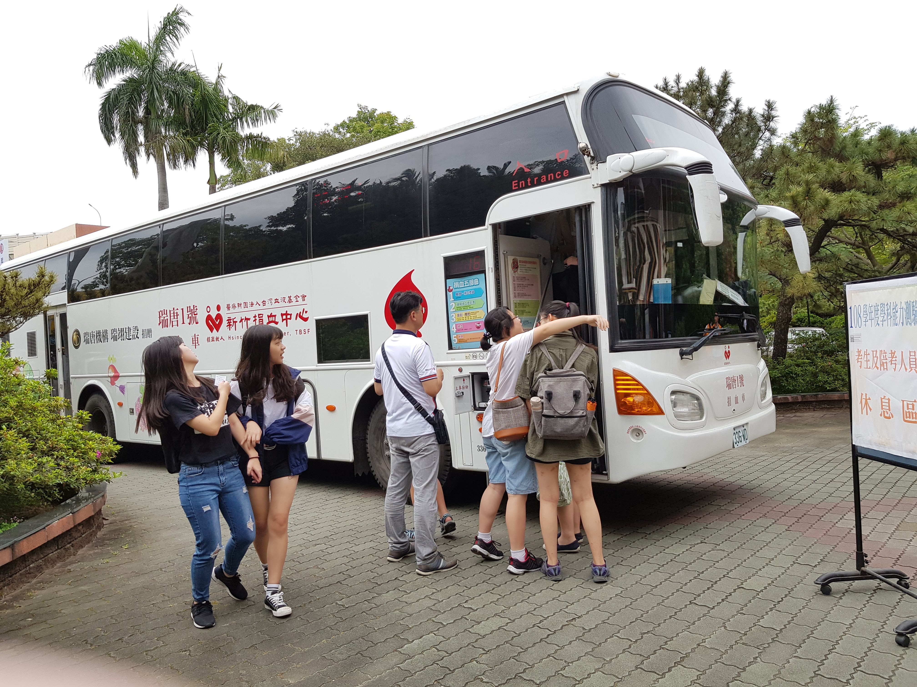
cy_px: 344
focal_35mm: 26
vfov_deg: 53.1
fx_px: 689
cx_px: 458
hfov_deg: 67.3
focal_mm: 4.2
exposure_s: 1/1048
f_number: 1.7
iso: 40
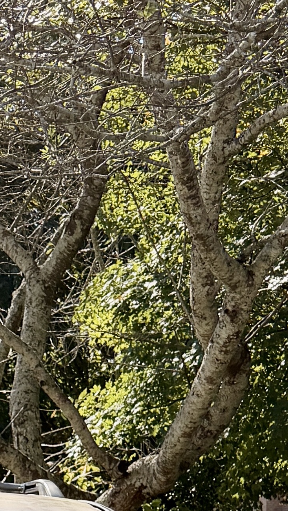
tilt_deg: -10.2
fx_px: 1167
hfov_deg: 13.5
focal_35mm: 86
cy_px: 799
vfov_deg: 20.6
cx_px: -106
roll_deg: +0.0
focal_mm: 6.76
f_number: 1.78
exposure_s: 1/2370
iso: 100
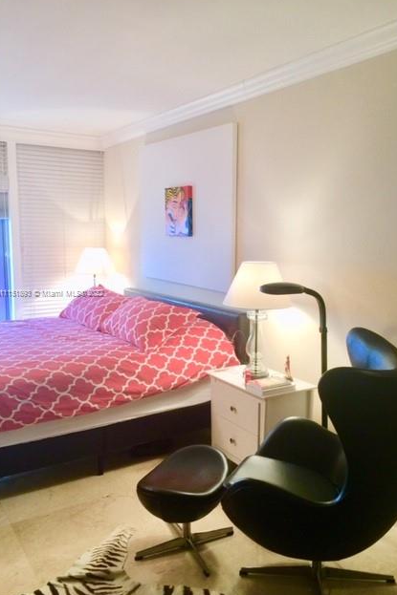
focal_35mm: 31
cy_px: 293
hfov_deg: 42.2
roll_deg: -0.6
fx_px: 513
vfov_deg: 60.3
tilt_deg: -4.6
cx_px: 223
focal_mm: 4.15
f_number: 2.2
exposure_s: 1/30
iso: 32
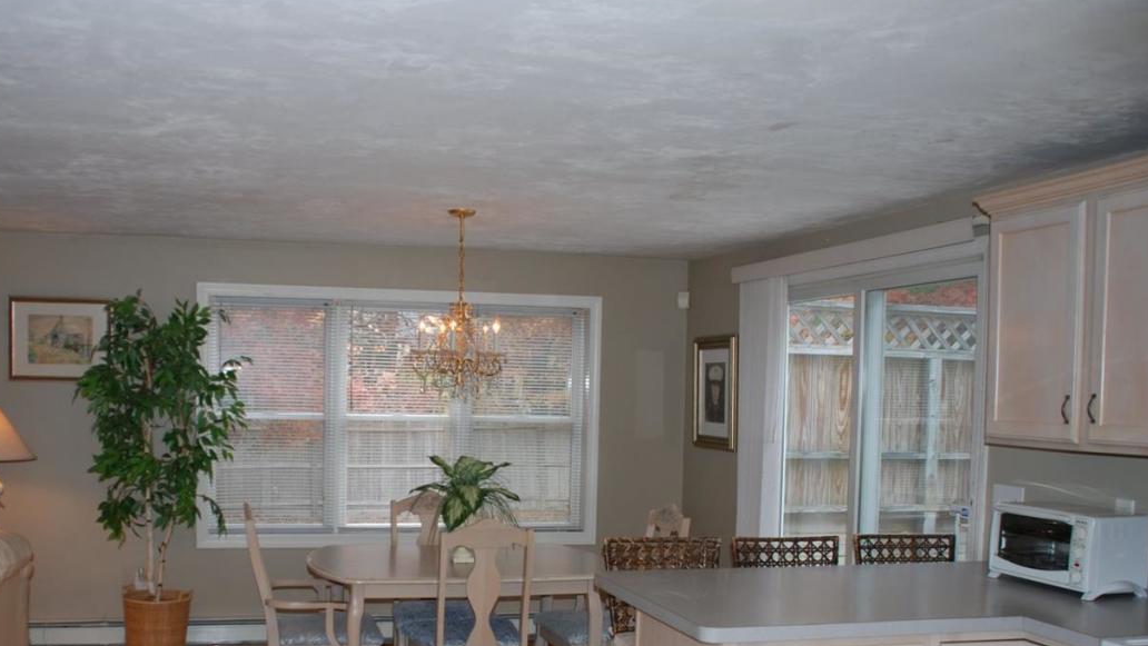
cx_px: 447
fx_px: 1187
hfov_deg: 51.2
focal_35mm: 39
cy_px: 465
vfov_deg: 30.1
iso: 200
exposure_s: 1/60
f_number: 3.8
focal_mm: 20
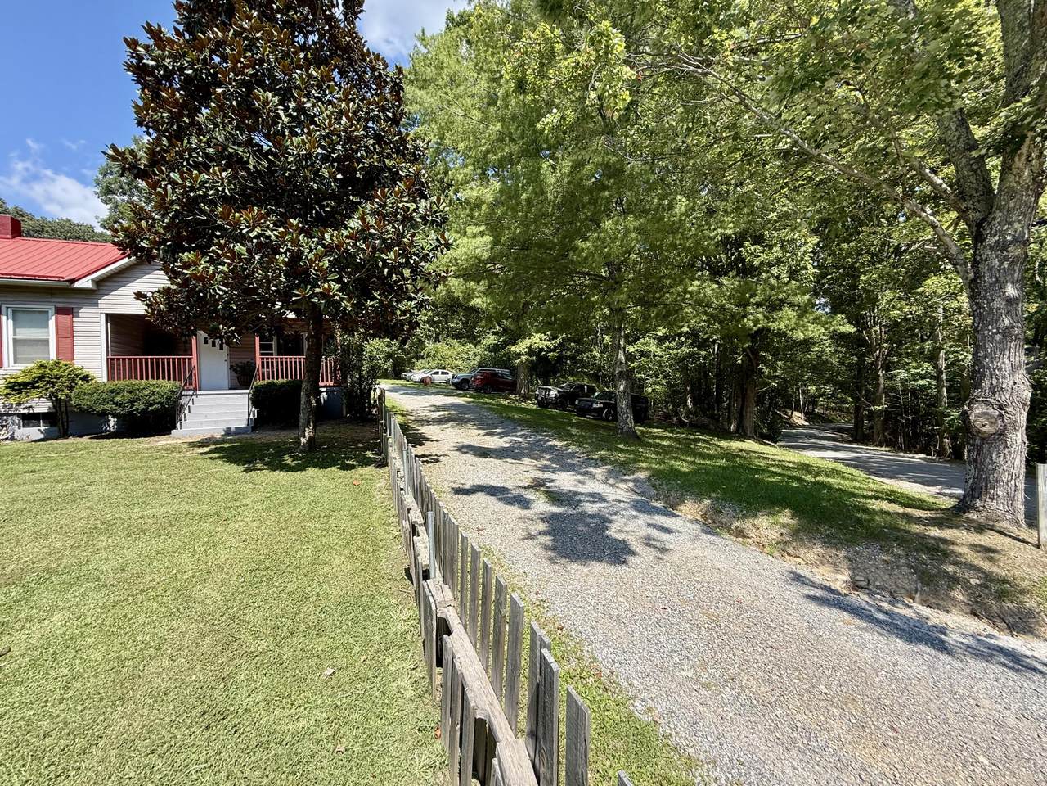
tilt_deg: -0.8
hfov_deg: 102.1
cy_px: 393
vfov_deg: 85.7
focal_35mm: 14
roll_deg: +1.6
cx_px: 524
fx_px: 423
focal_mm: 2.22
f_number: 2.2
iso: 50
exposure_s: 1/644
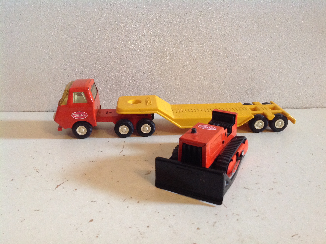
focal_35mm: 35
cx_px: 163
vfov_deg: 40.6
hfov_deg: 52.7
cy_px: 122
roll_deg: -0.4
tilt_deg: -20.2
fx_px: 329
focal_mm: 4.28
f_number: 2.4
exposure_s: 1/15
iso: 320
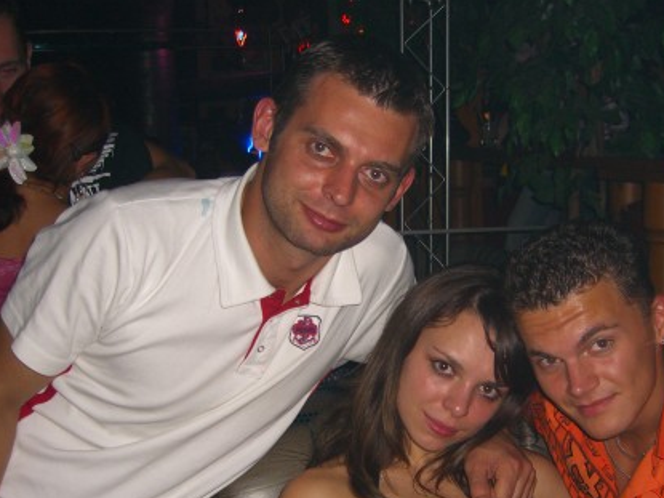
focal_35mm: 55
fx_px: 1055
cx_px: 419
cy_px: 354
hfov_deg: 34.7
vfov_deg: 26.3
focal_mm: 7.9
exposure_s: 1/60
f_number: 2.8
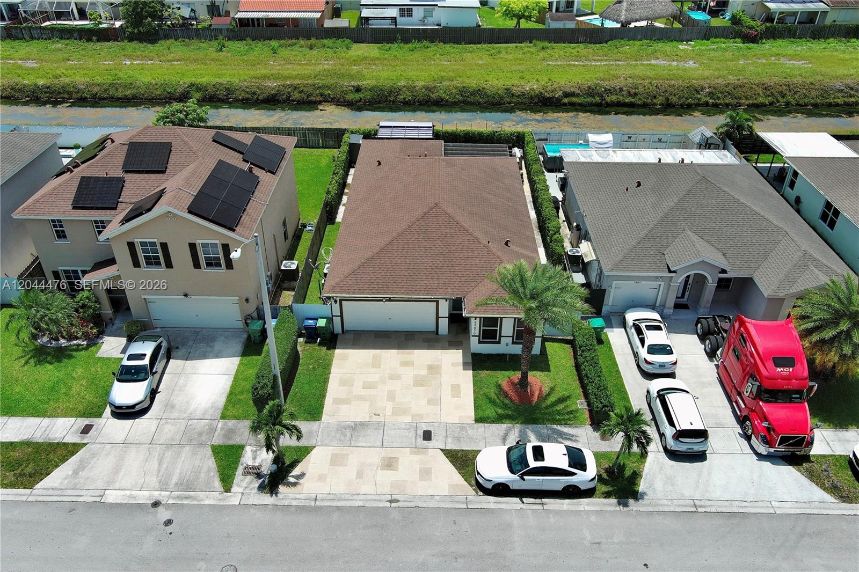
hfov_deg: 63.7
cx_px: 430
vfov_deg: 44.9
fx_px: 692
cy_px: 286
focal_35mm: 29
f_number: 2.8
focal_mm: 10.57
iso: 100
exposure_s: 1/1613
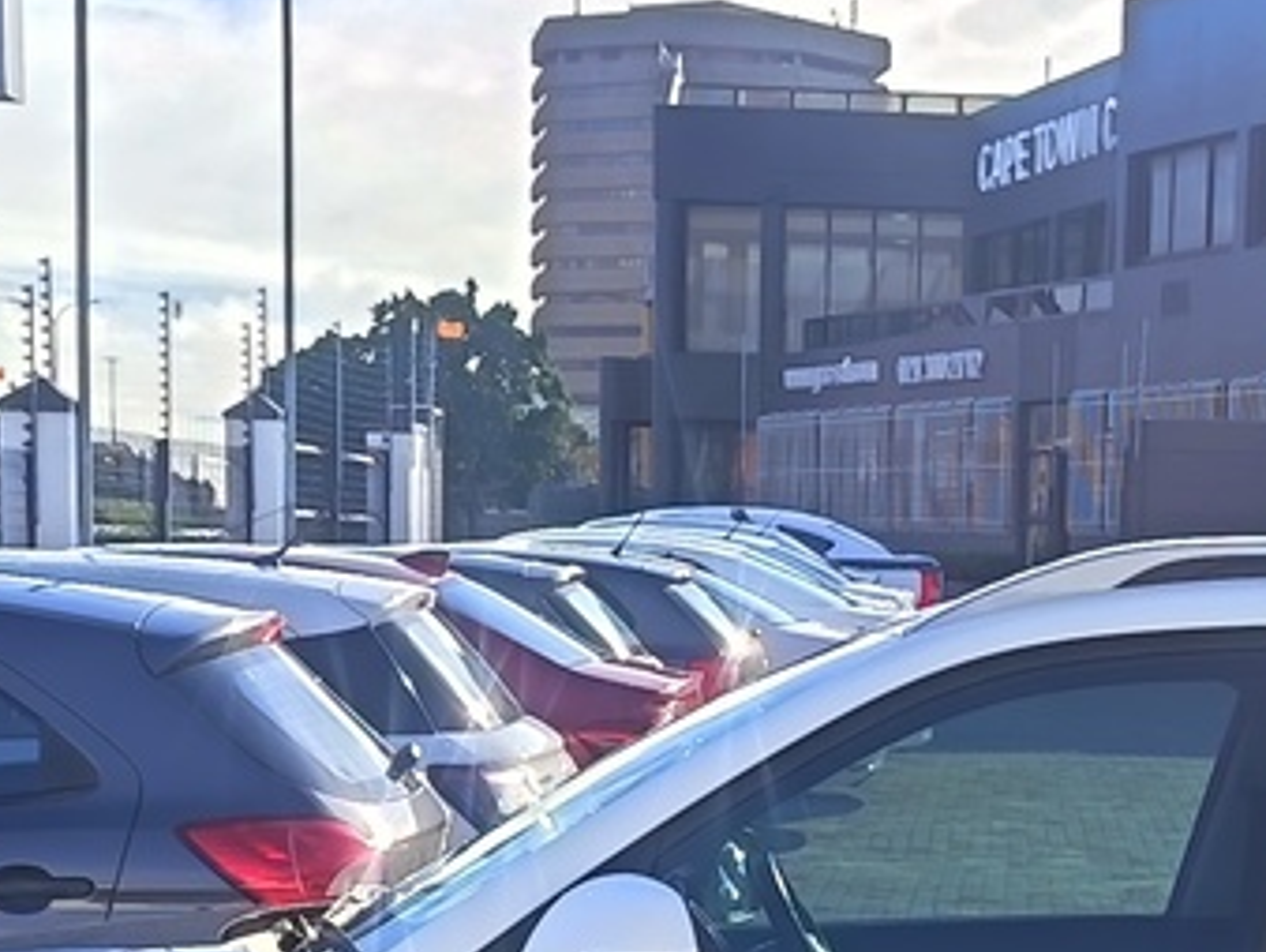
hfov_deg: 18.9
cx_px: 963
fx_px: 3770
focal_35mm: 103
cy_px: 1199
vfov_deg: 13.9
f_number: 1.75
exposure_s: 1/472
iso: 100
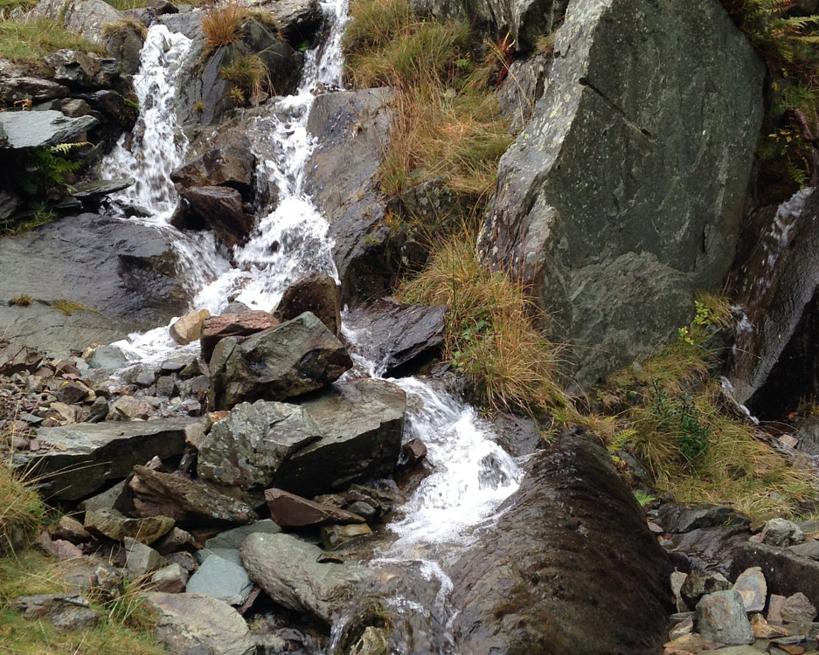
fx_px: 1333
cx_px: 364
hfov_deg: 34.1
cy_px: 312
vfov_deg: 27.6
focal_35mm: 55
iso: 64
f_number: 2.4
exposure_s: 1/120
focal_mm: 4.12
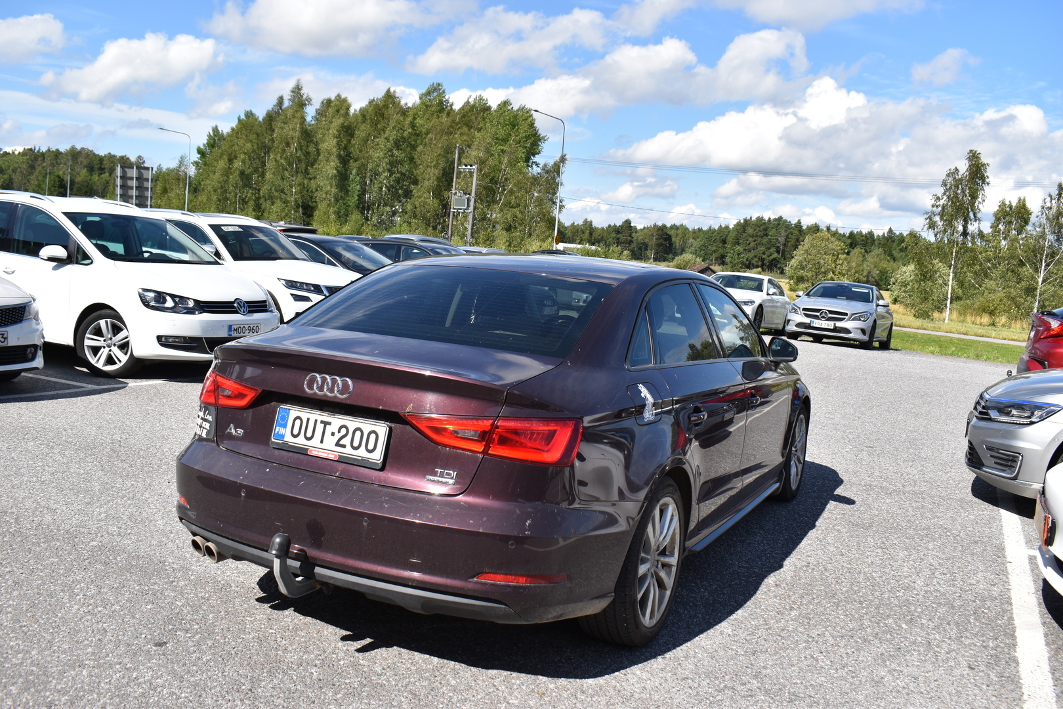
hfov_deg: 59.5
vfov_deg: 41.7
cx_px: 532
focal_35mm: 32
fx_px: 930
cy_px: 354
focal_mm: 21
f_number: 8
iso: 200
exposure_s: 1/750
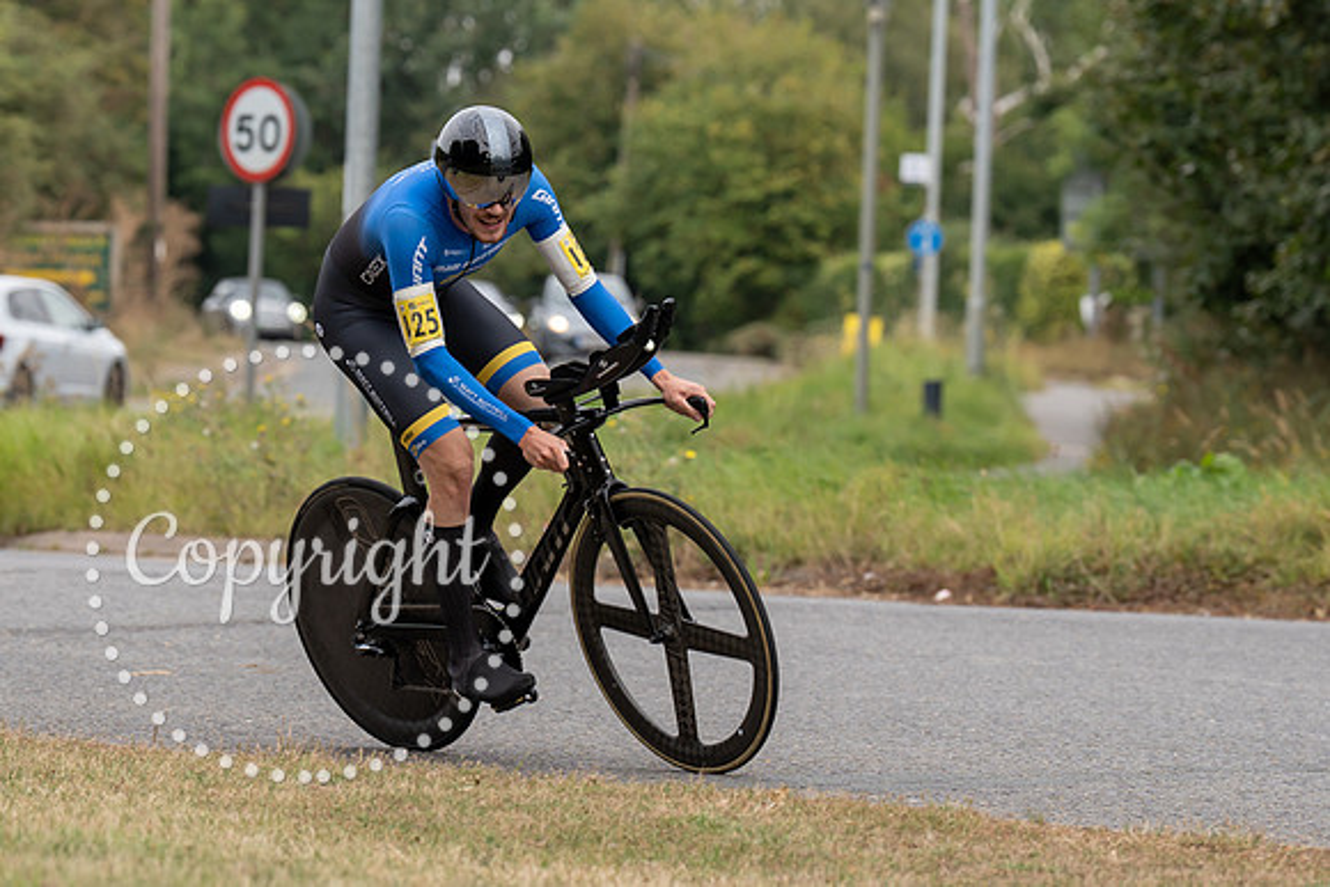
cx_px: 435
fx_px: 7753
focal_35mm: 210
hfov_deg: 9.8
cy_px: 307
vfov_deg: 6.5
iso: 320
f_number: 4
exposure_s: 1/1000
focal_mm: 133
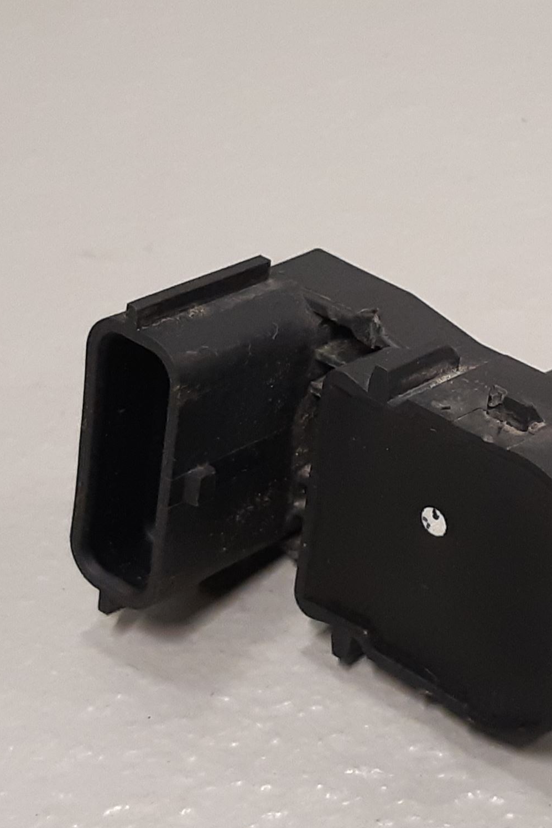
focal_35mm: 37
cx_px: 428
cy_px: 407
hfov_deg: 35.0
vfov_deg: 51.9
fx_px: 851
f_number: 1.7
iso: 200
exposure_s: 1/50
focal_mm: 3.93
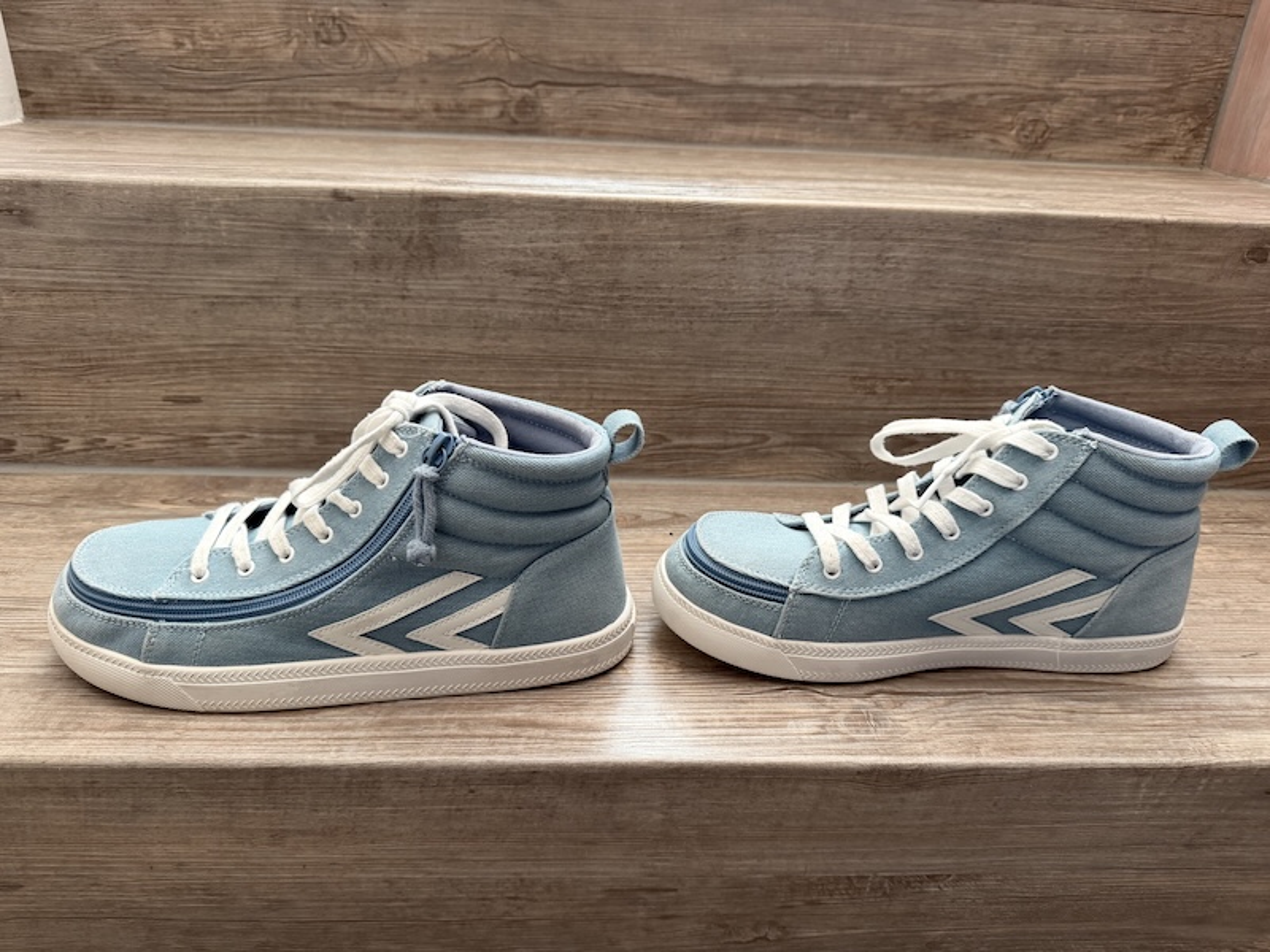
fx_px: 881
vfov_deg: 56.8
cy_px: 476
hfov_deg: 71.6
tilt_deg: -26.0
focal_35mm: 24
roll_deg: -2.6
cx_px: 635
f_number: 1.78
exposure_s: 1/62
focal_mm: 6.76
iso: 200
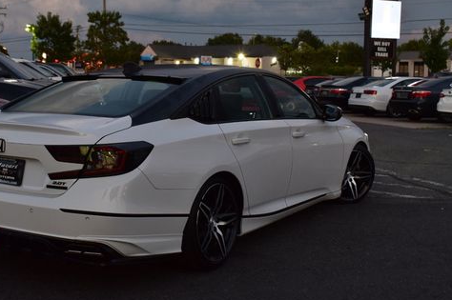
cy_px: 134
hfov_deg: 39.0
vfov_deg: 26.6
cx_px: 186
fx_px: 636
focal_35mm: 51
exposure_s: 1/15
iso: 720
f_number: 6.3
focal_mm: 25
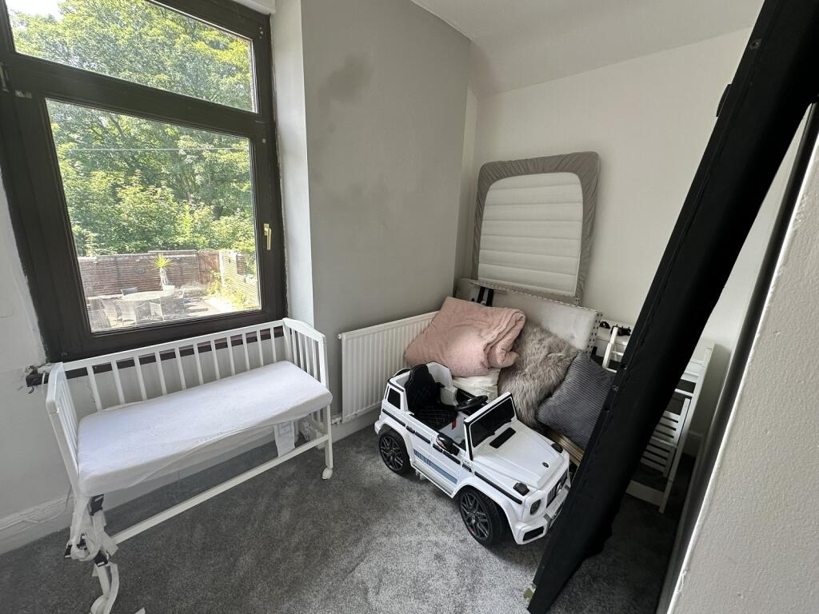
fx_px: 331
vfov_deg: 85.7
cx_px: 410
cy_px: 307
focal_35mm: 14
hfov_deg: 102.1
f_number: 2.2
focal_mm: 2.22
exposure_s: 1/99
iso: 80
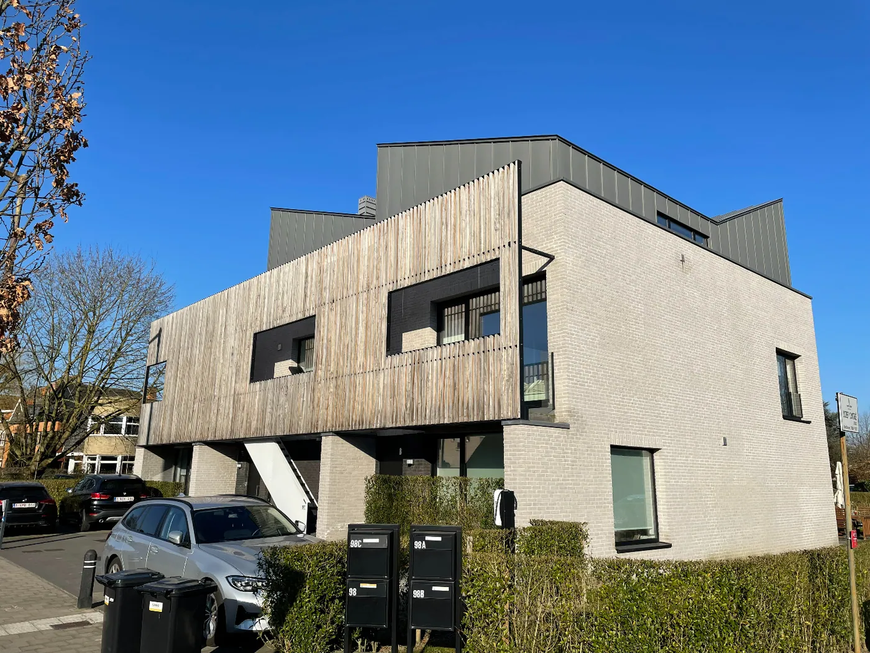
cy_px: 326
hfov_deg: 67.3
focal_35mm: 26
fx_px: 653
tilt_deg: +12.6
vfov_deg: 53.1
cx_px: 435
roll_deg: -1.2
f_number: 1.6
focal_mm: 4.2
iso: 32
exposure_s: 1/4000
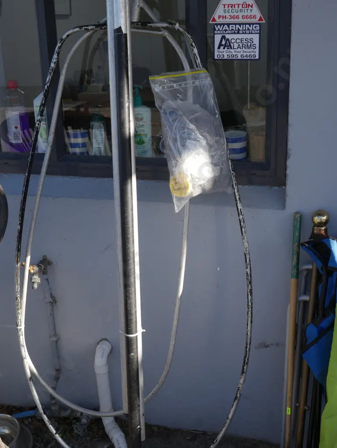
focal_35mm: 50
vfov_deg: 38.2
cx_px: 168
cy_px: 224
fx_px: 648
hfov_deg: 29.1
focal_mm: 25
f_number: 7.1
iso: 200
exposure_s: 1/160
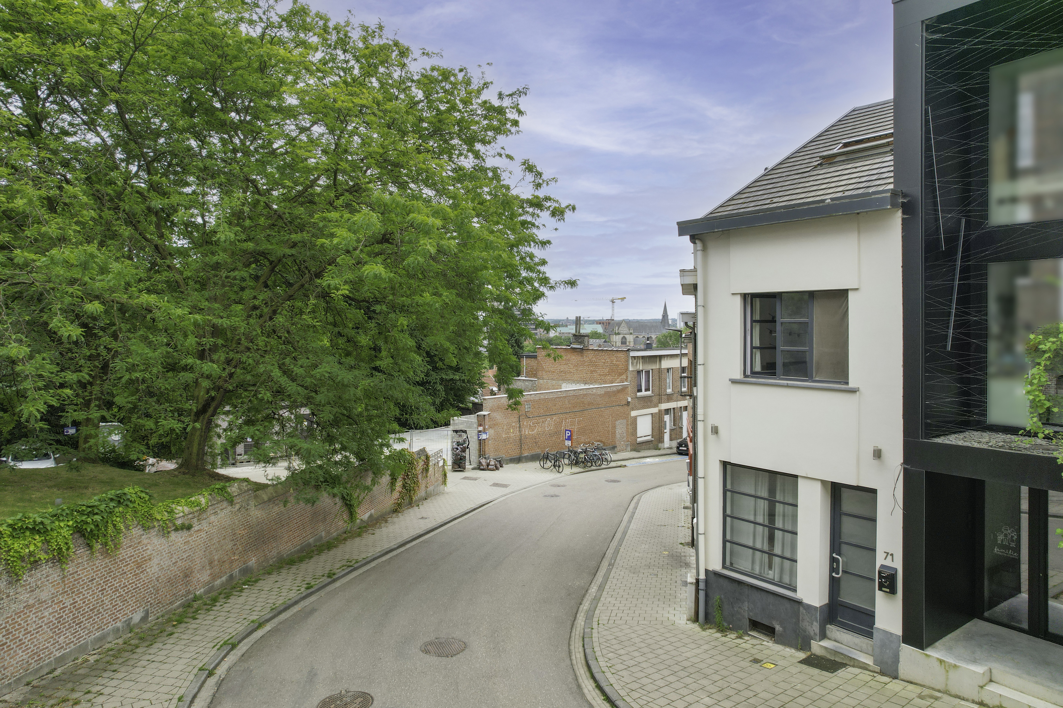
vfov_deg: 57.2
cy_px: 354
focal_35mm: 22
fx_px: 650
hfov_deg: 78.6
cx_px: 532
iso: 100
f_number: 2.8
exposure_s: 1/80
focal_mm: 8.38
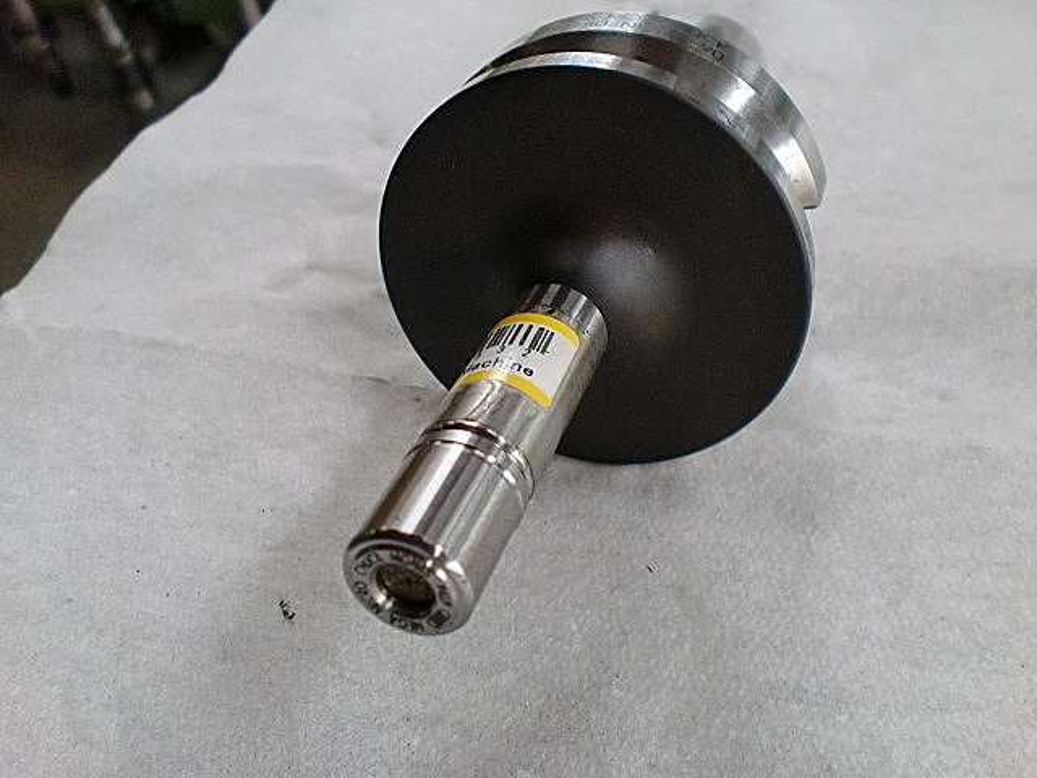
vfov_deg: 40.7
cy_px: 389
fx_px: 1049
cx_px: 518
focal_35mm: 35
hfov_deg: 52.6
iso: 250
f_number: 3.1
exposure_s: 1/60
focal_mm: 6.3
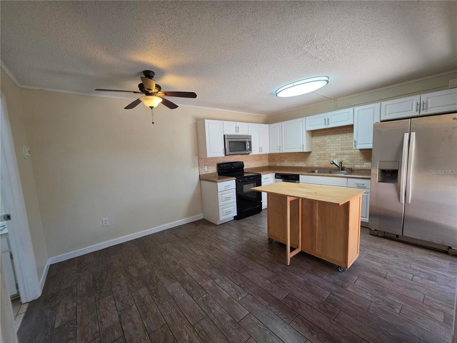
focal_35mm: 13
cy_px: 172
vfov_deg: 89.9
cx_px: 228
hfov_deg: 106.2
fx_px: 172
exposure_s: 1/120
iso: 125
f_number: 1.9
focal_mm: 2.2
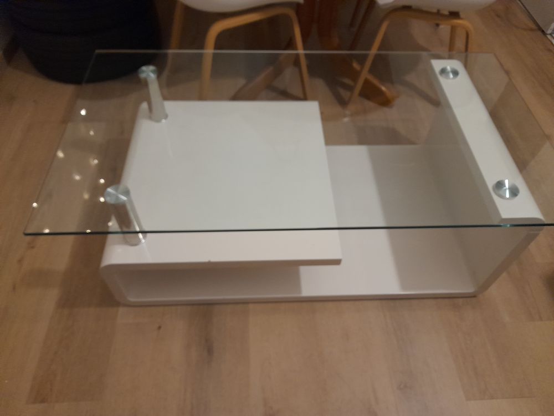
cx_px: 277
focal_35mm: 25
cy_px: 208
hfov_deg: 69.4
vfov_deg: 54.9
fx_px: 400
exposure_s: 1/25
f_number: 2
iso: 640
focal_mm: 4.6
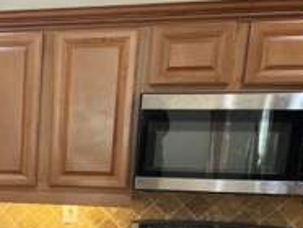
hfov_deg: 25.8
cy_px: 257
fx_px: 587
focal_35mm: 67
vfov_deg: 20.8
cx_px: -65
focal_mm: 5.7
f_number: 1.5
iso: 64
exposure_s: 1/60
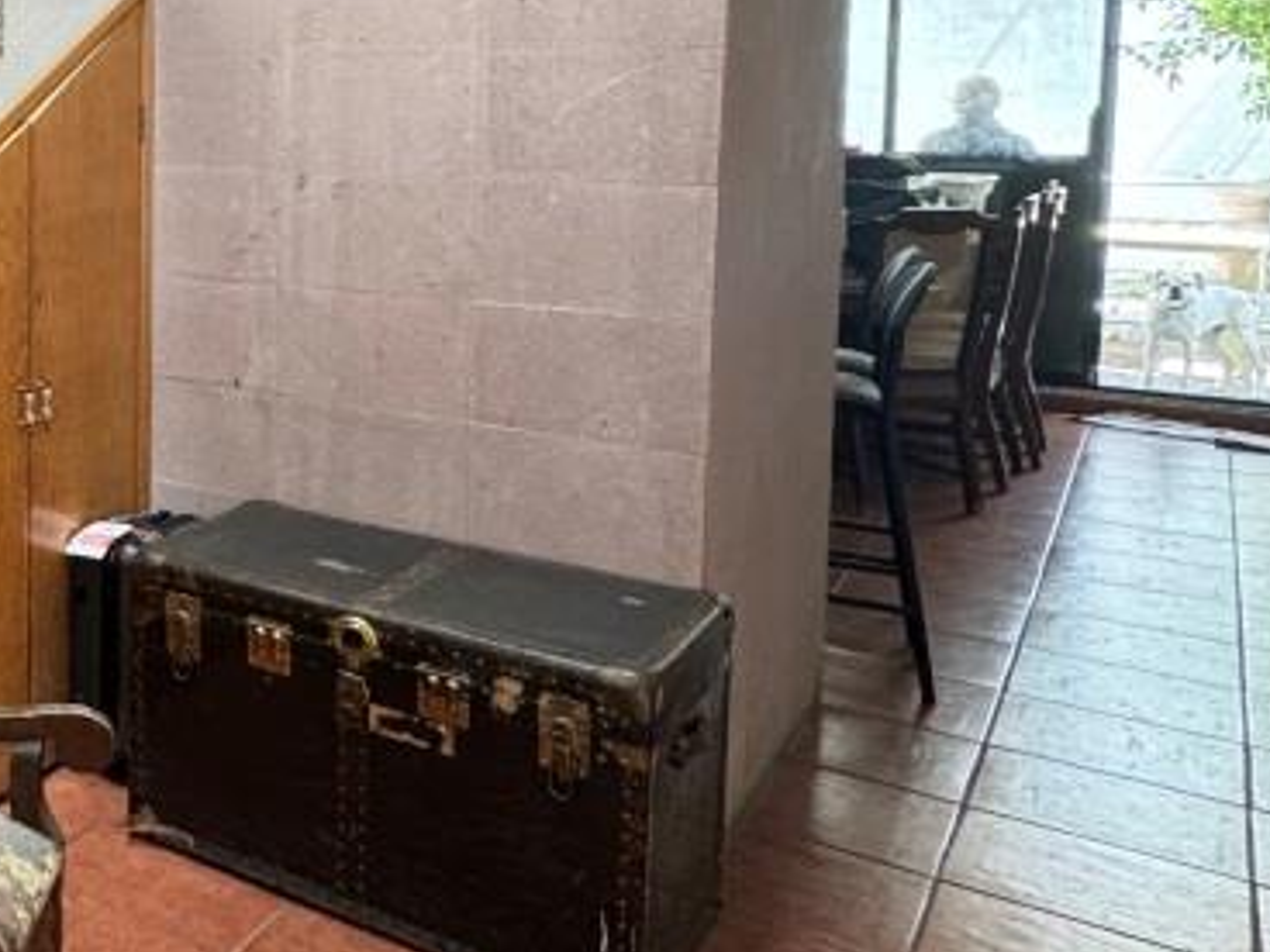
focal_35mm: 39
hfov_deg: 35.2
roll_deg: +1.6
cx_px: -331
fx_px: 1431
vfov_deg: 35.8
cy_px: 207
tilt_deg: -4.7
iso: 320
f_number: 2.2
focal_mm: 2.22
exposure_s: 1/94
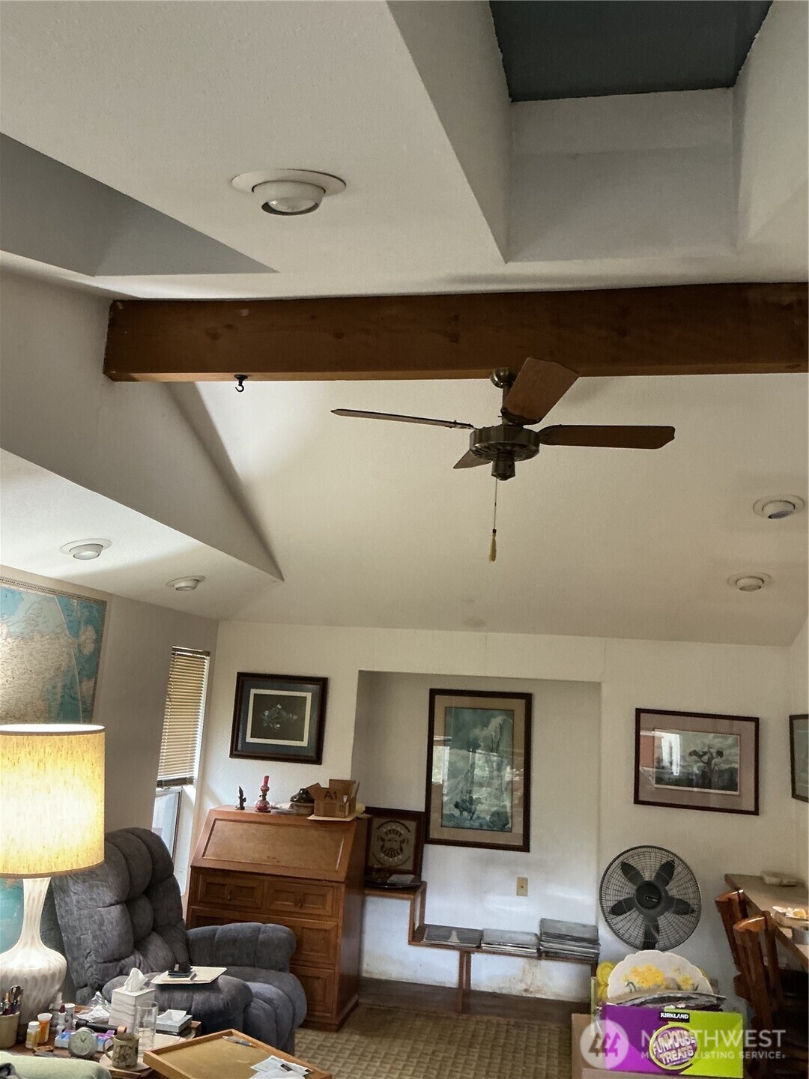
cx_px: 404
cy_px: 540
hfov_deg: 48.2
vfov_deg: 61.7
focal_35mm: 29
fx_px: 904
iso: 200
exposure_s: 1/40
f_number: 1.8
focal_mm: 3
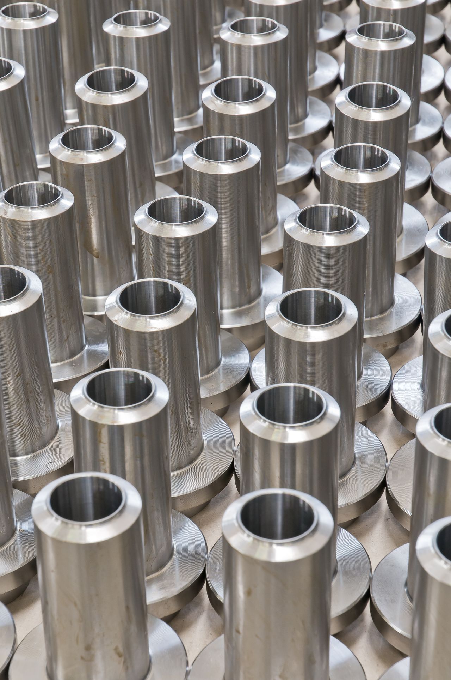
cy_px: 340
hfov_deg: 14.7
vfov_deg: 21.9
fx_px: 1752
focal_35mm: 93
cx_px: 226
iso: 200
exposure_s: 1/5
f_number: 10
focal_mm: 62
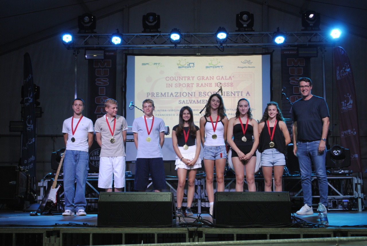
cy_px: 123
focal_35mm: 57
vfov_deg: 23.9
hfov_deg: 35.0
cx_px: 184
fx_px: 582
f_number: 5
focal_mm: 38
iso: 320
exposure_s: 1/30
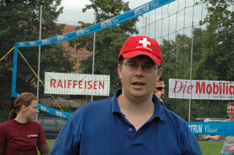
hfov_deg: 19.5
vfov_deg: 13.0
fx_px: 682
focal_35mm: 105
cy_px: 78
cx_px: 117
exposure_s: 1/800
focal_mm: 70
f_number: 14
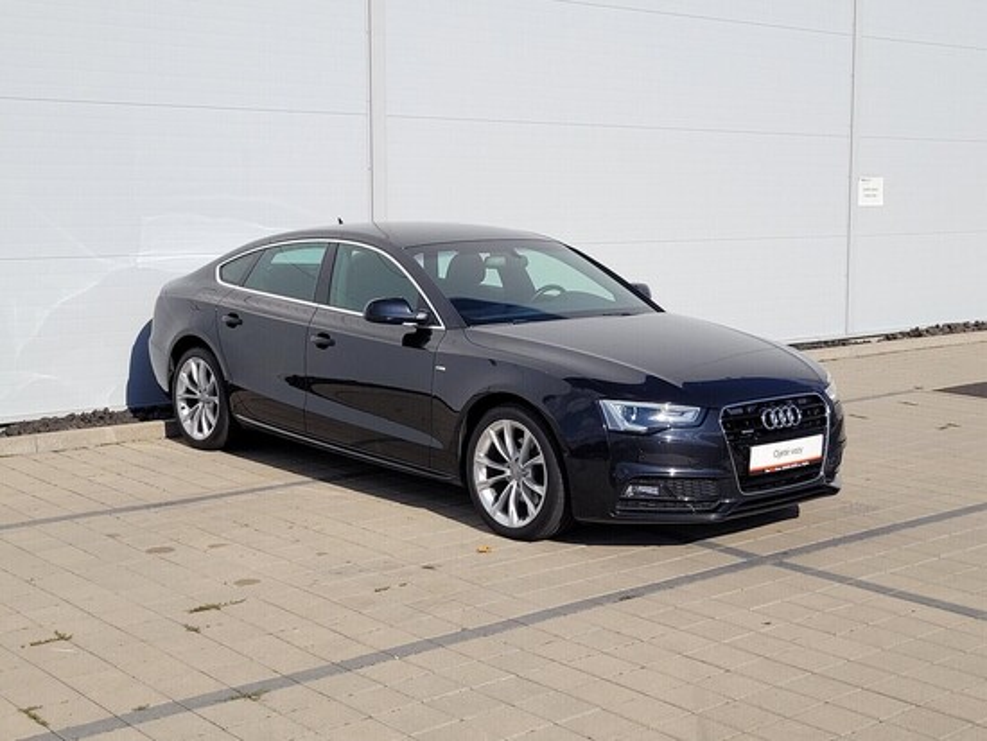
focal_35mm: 26
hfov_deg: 67.3
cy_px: 370
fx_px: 742
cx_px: 494
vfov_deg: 53.1
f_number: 1.8
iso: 40
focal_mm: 5.4
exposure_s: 1/3768
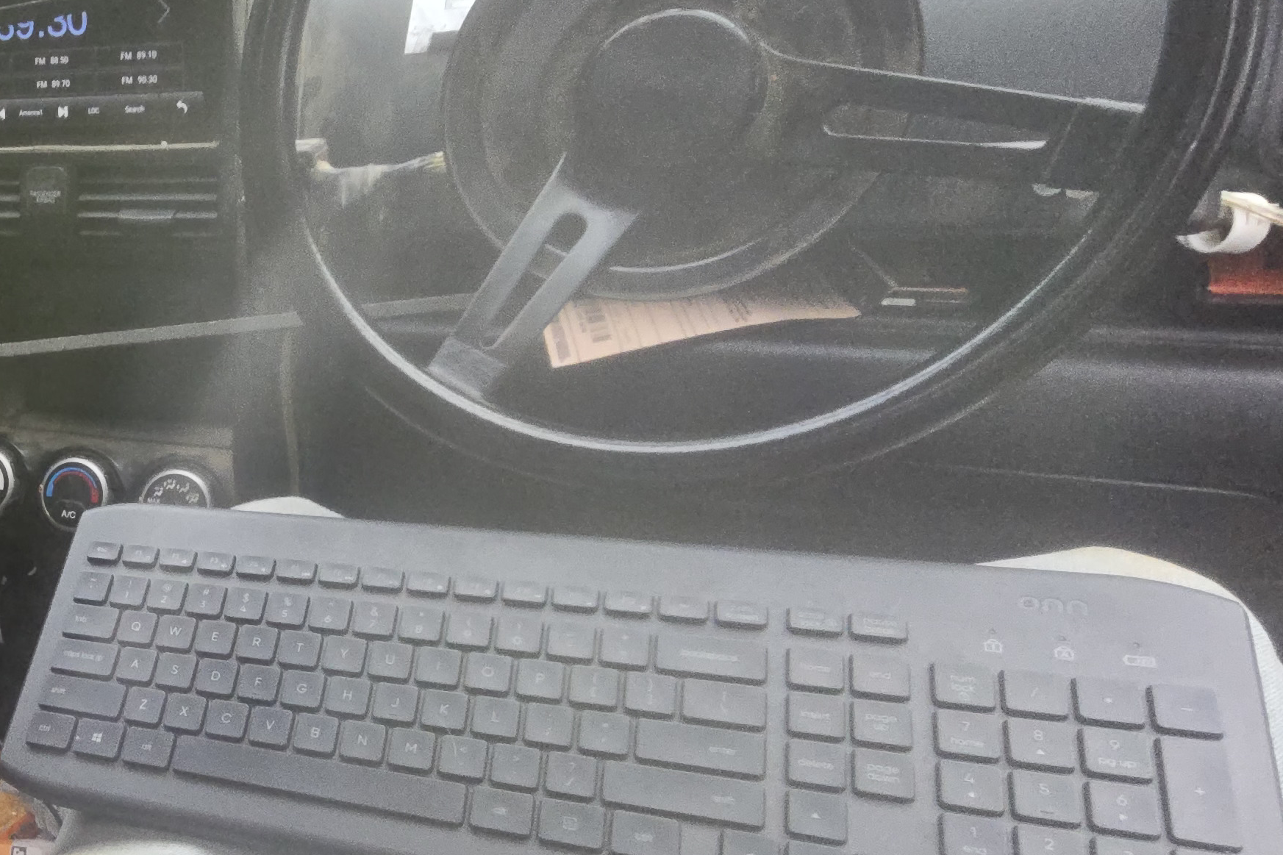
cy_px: 484
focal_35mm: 31
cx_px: -7
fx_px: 1105
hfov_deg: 49.1
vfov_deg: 42.2
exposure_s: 1/60
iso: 160
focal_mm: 2.2
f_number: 2.2
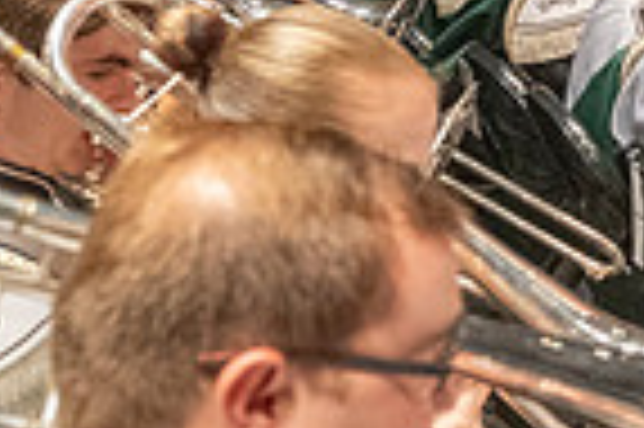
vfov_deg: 11.0
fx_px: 2180
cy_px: -115
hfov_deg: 14.7
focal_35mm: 122
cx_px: 1166
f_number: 4
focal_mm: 30
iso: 4000
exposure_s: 1/500
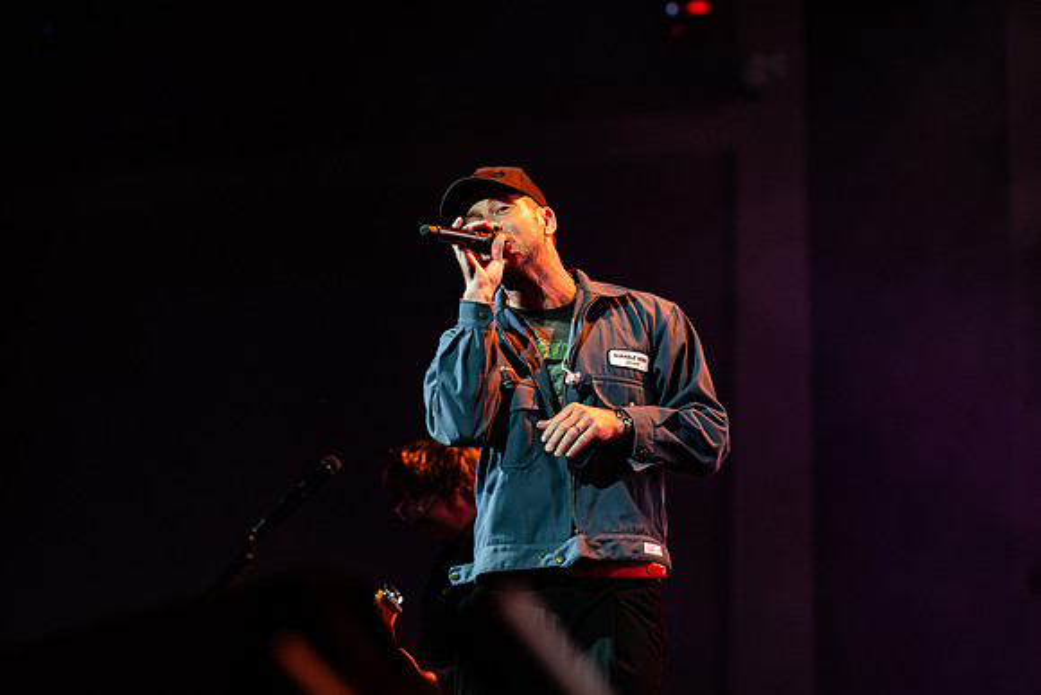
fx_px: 4443
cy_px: 411
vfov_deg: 8.9
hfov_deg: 13.4
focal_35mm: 154
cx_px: 512
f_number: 3.5
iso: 1600
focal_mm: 130
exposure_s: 1/640
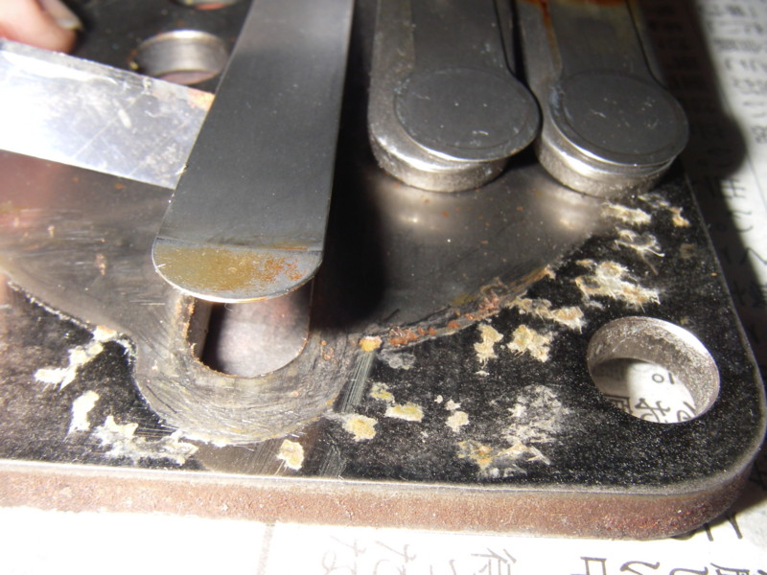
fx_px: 842
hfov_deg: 49.0
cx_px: 384
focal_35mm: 38
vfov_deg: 37.7
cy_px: 288
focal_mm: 6.3
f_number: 6.6
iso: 80
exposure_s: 1/40
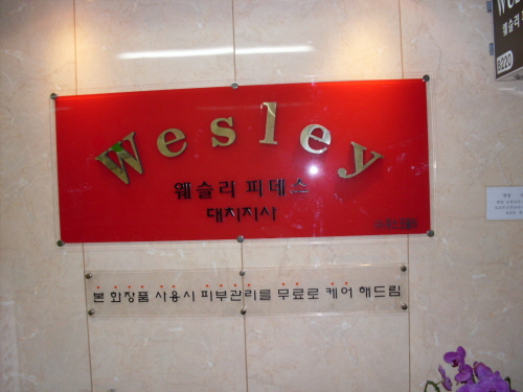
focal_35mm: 38
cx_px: 262
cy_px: 196
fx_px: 574
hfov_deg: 49.0
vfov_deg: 37.7
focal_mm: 6.3
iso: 100
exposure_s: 1/45
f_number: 2.8
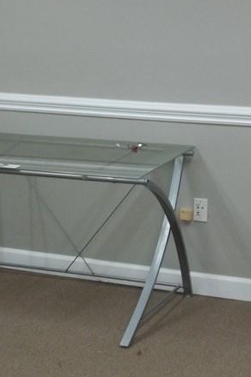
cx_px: 214
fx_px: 848
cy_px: 107
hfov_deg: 16.7
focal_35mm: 81
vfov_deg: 24.9
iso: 160
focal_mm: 5.9
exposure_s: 1/30
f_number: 3.3
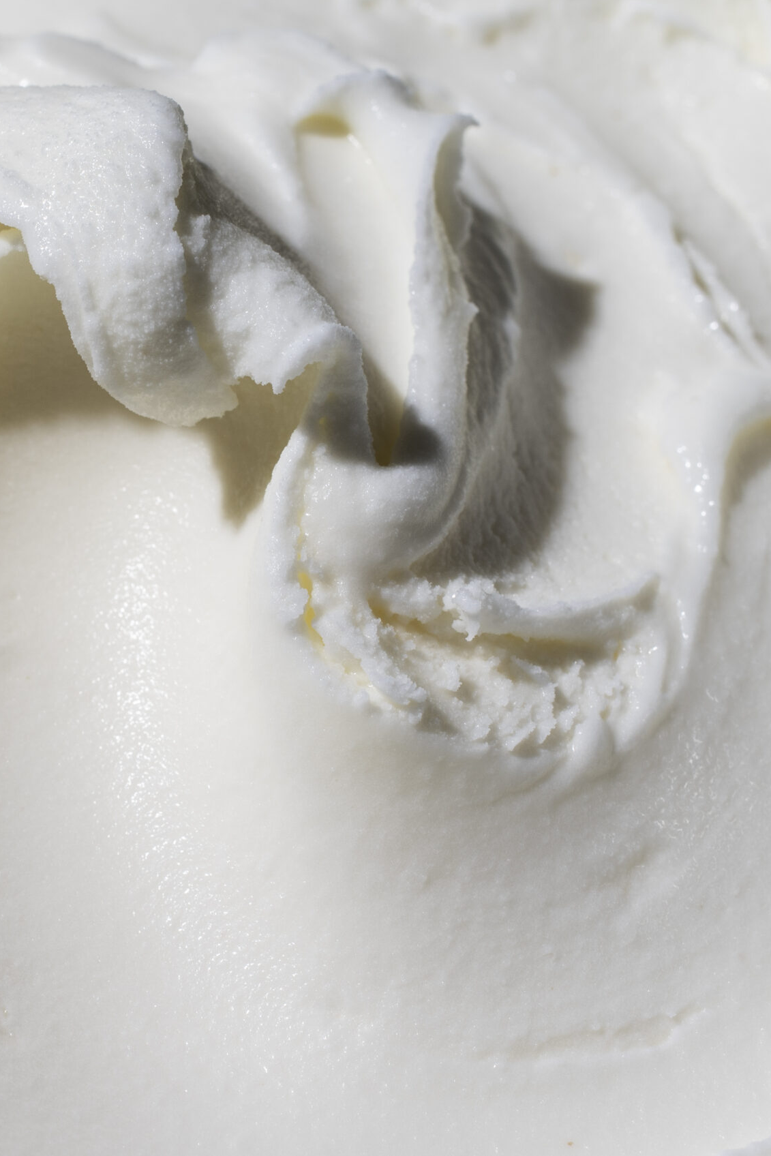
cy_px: 575
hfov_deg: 16.9
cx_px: 95
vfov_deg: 25.4
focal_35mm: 80
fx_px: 2569
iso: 100
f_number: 10
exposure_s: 1/100
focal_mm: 35
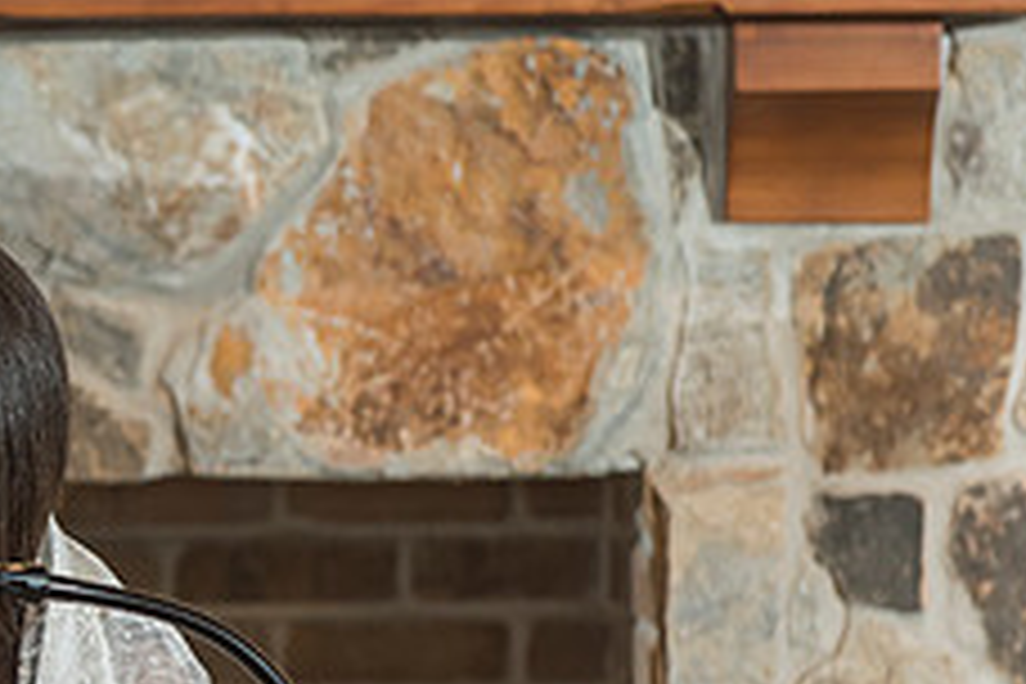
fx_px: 14933
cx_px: -224
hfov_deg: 3.9
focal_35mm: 524
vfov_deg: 2.6
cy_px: 429
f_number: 4
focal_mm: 200
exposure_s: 1/125
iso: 800
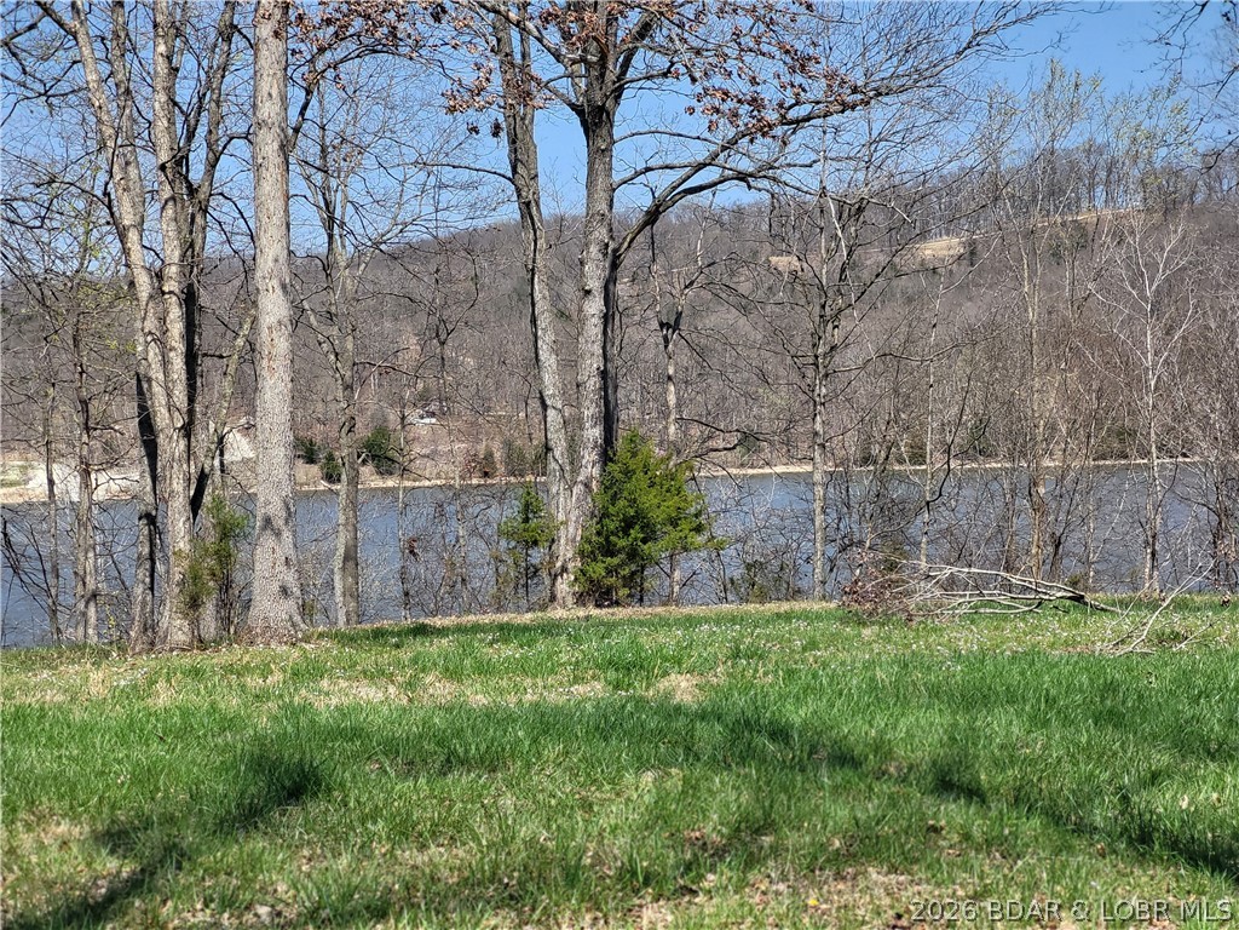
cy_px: 465
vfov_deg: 19.4
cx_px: 620
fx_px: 2720
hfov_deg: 25.7
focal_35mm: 76
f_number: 2.4
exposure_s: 1/843
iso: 25
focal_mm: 7.12
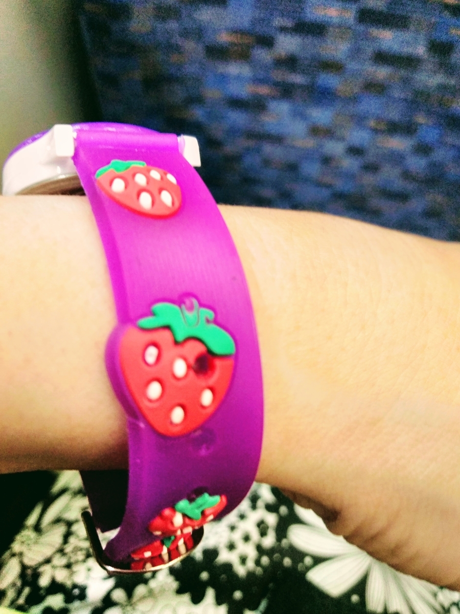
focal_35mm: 26
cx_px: 230
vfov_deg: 67.3
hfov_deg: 53.1
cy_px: 307
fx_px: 461
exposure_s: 1/19
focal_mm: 3.46
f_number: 2.2
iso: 242
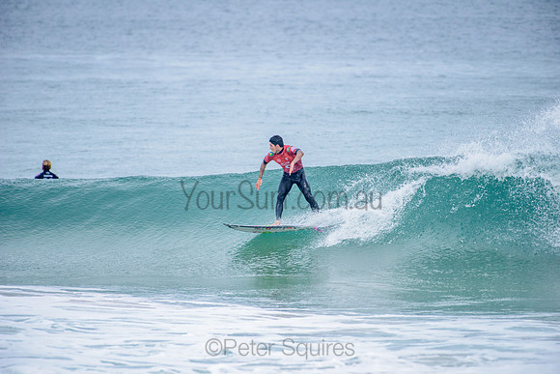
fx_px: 7779
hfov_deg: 4.1
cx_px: 280
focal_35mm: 500
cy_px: 187
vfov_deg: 2.8
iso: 400
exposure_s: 1/2000
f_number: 5.6
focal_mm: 500
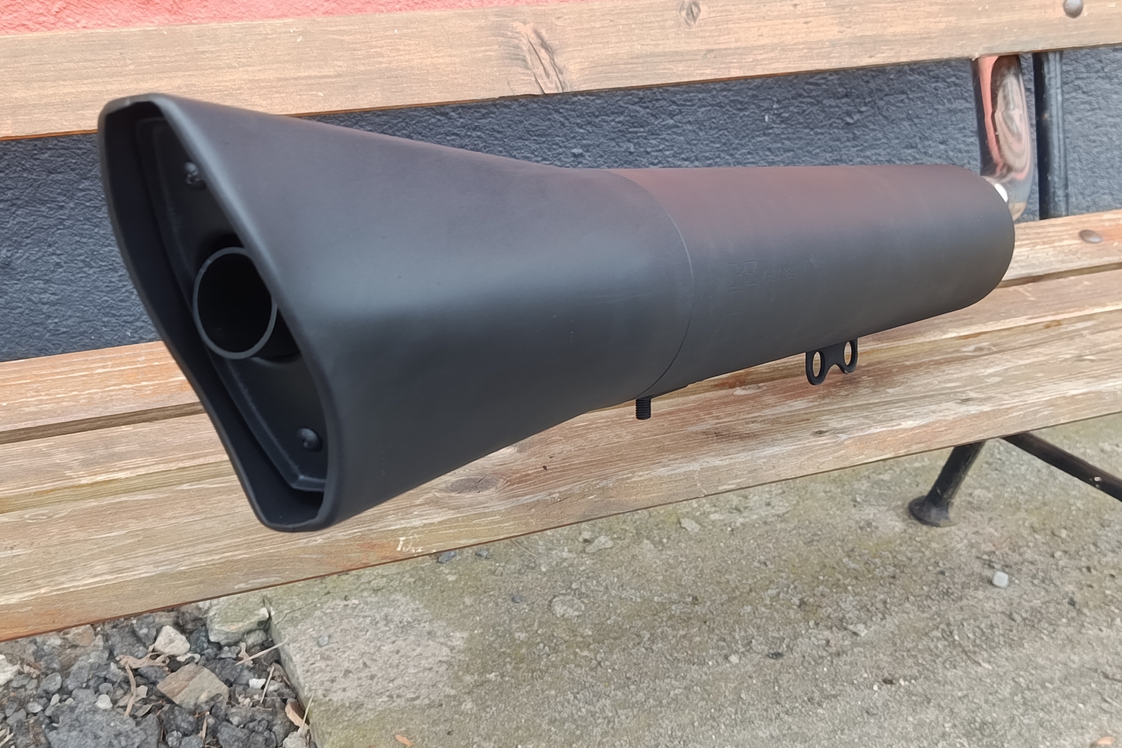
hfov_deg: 39.6
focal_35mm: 50
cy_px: 327
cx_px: 561
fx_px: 1558
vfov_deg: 27.0
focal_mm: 5.24
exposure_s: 1/100
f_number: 1.7
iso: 169
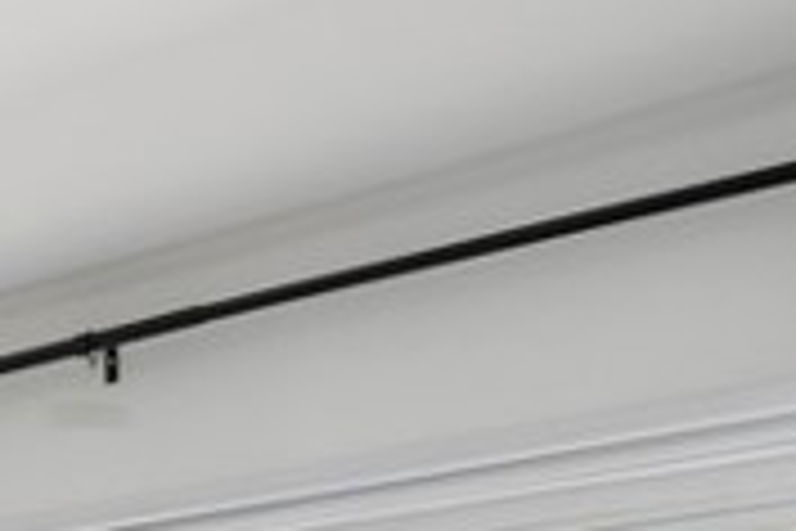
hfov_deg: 20.9
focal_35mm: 81
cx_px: -432
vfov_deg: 14.8
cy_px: 950
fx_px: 1791
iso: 100
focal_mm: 14
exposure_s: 1/1.25
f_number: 13
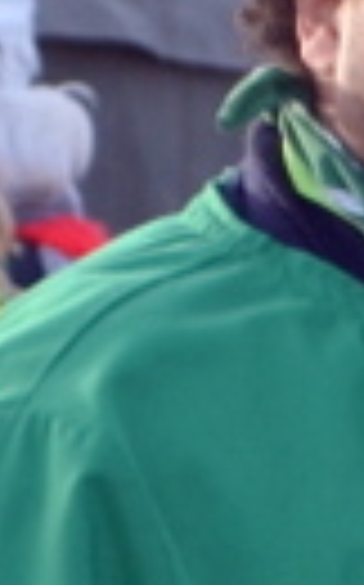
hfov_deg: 1.6
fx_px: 12339
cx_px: 2135
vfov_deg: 2.7
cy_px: 461
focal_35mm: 776
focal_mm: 55
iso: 200
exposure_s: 1/125
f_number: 5.6
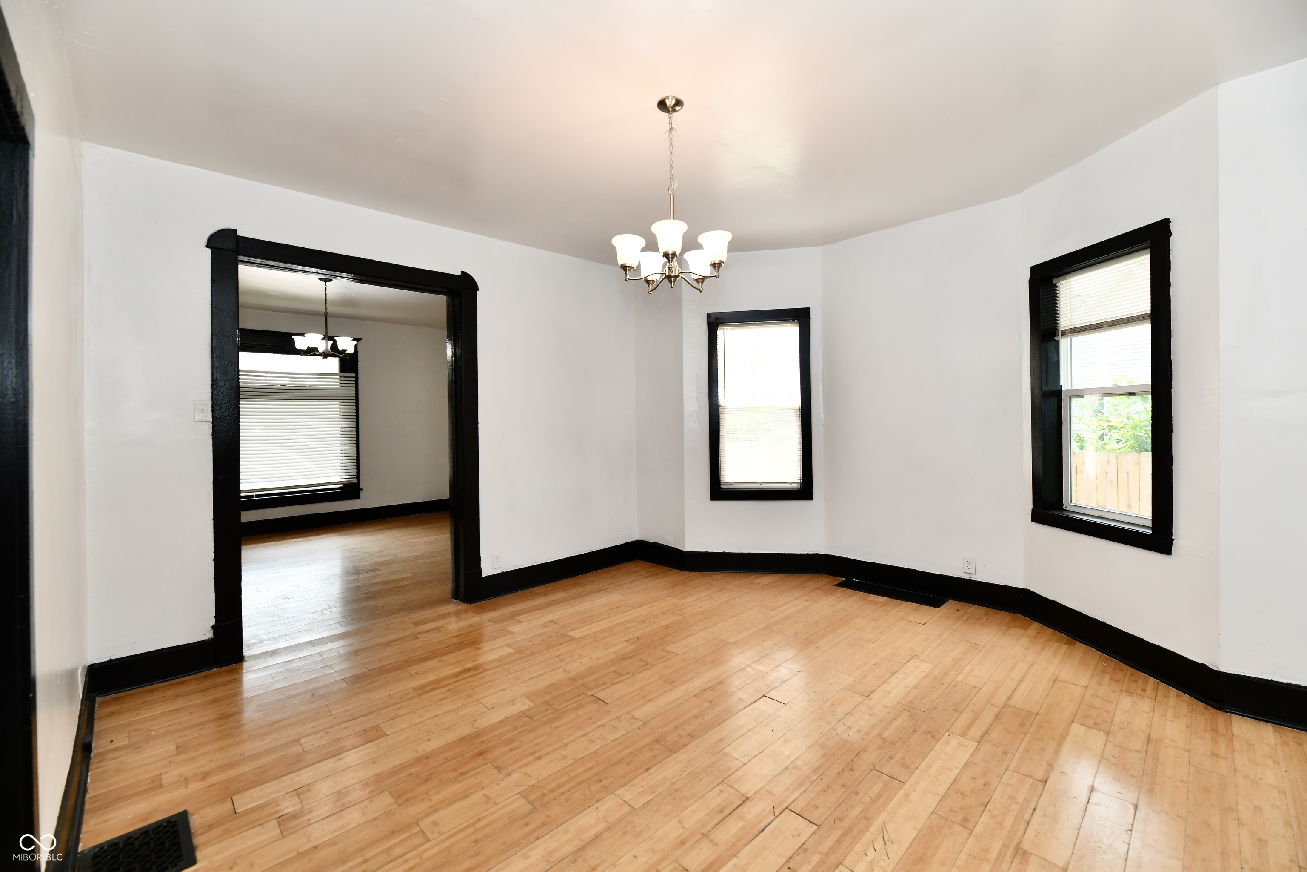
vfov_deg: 81.2
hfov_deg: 104.3
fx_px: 508
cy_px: 436
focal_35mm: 14
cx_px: 654
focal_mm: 14
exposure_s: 1/100
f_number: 6.3
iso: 640
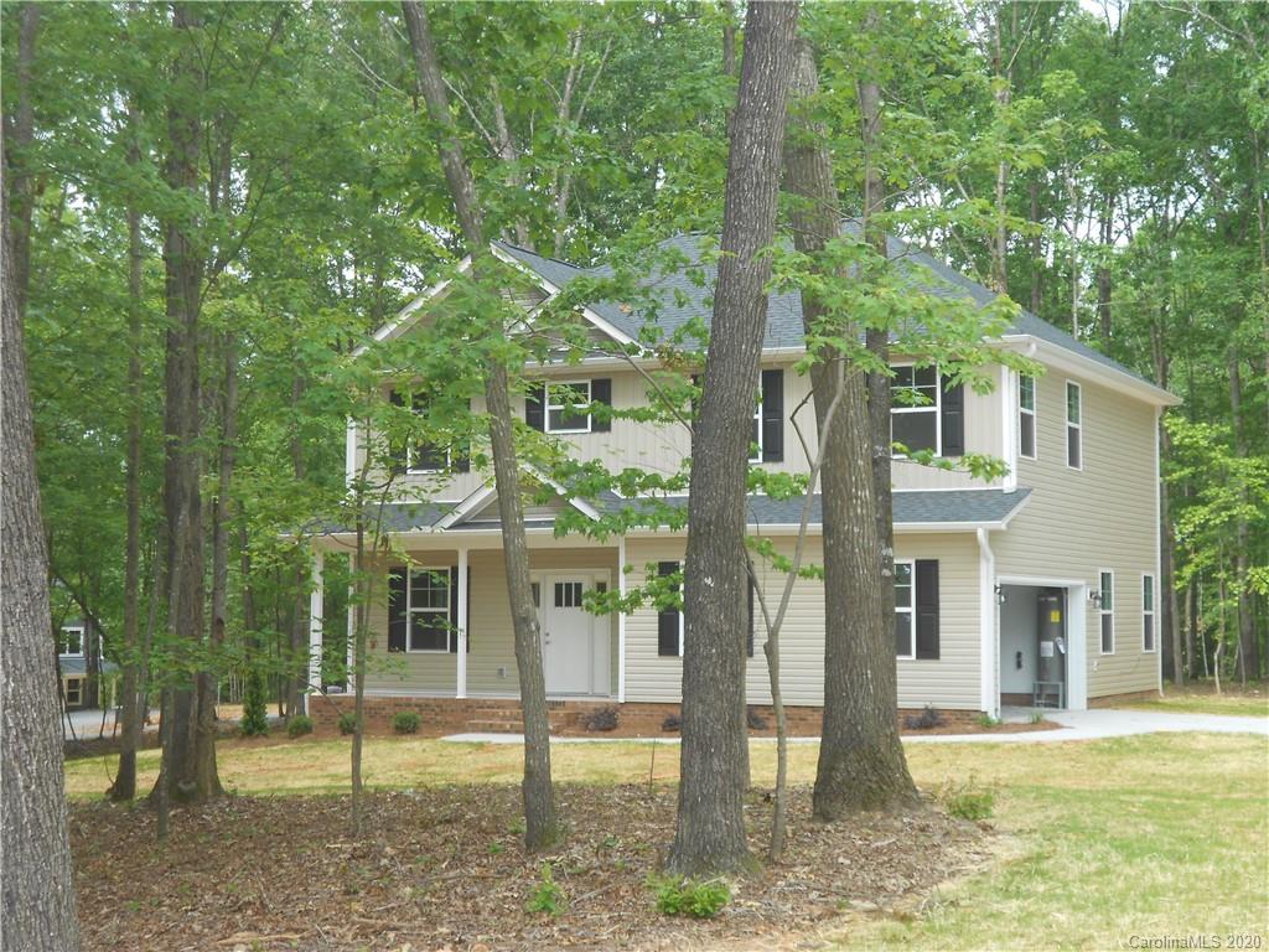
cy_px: 476
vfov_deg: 26.1
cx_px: 634
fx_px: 2053
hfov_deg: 34.3
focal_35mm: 56
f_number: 4.9
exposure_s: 1/125
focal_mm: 10
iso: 80
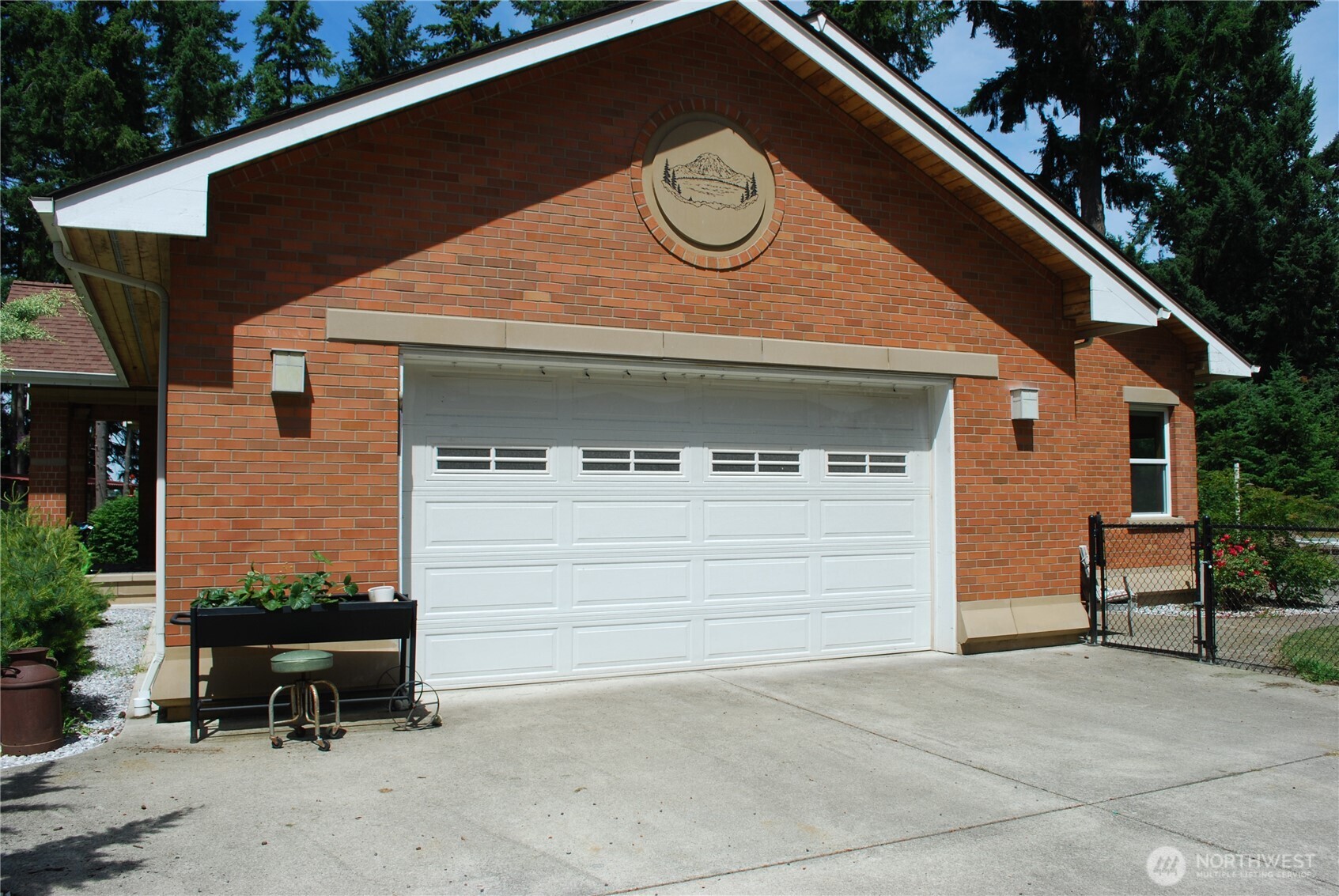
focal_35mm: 27
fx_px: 1005
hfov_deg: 67.3
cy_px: 448
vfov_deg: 48.0
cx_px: 670
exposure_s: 1/250
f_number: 8
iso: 100
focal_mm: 18
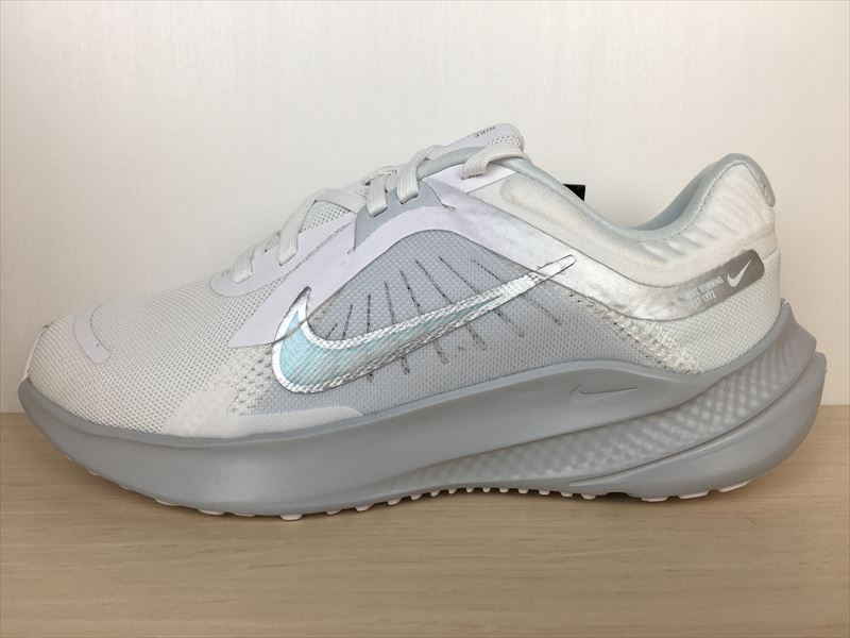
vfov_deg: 48.2
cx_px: 425
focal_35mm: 29
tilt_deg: -9.0
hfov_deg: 61.7
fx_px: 712
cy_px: 319
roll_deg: +0.2
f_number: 2.2
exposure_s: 1/155
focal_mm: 4.15
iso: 25
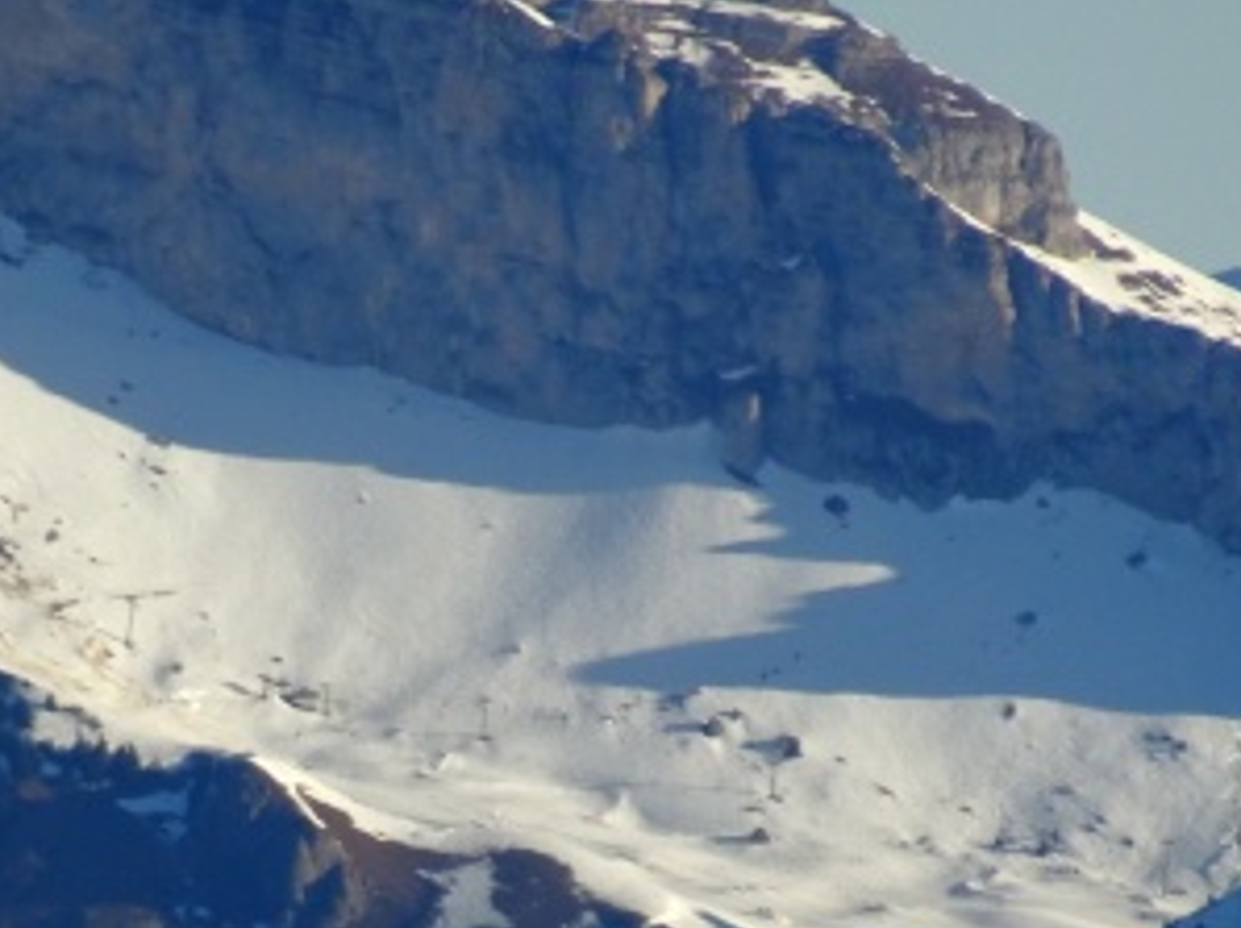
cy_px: 158
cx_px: 720
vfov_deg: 0.8
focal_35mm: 1928
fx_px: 69064
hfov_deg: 1.0
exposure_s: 1/500
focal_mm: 122.45
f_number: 6.3
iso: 80
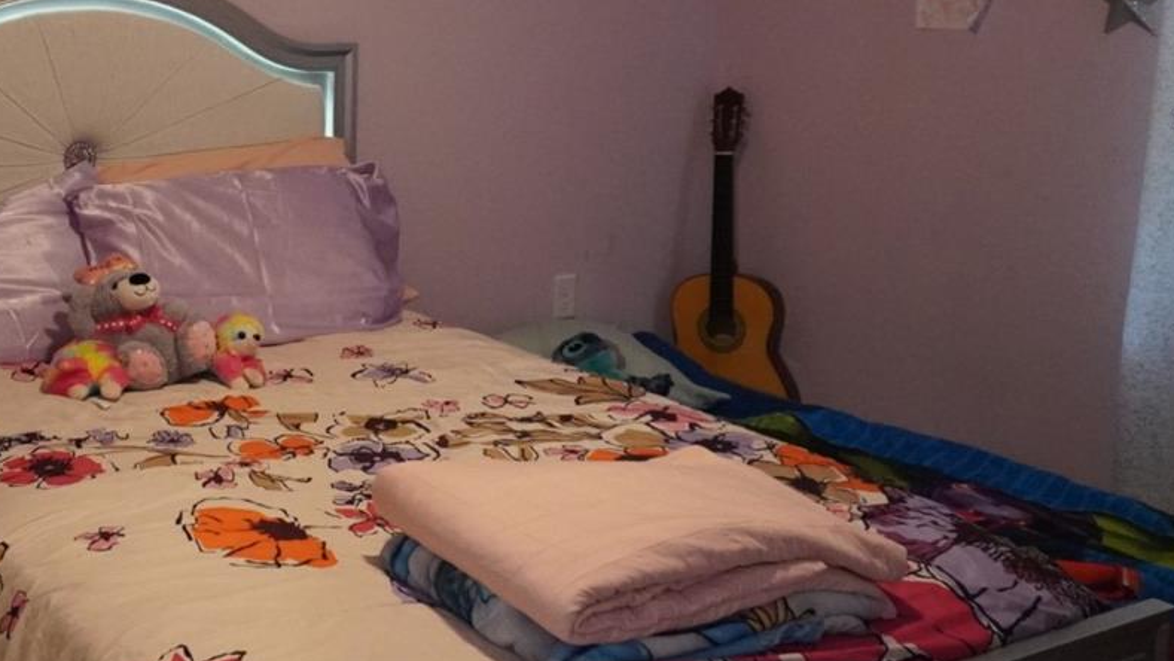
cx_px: 122
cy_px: 117
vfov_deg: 23.1
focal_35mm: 51
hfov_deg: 37.9
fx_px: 1588
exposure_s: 1/160
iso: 3200
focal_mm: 16
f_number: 3.5
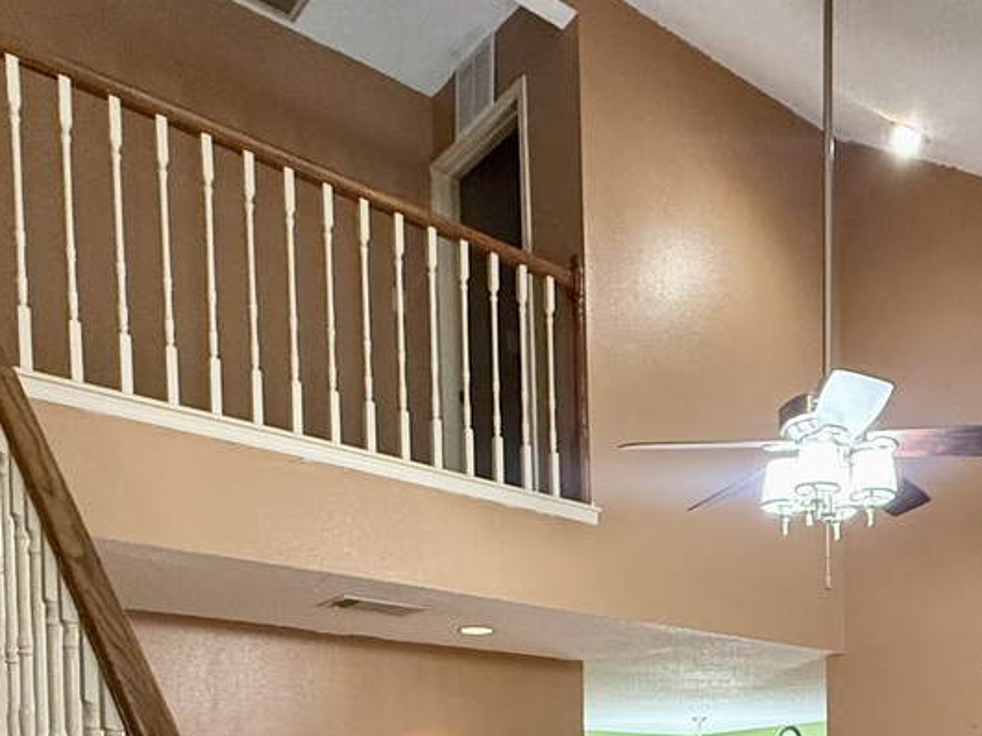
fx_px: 1078
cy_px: 889
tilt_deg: -3.1
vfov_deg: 31.4
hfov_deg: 48.0
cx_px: 669
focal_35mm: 38
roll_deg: +0.4
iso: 400
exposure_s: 1/60
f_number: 2.2
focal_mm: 2.22
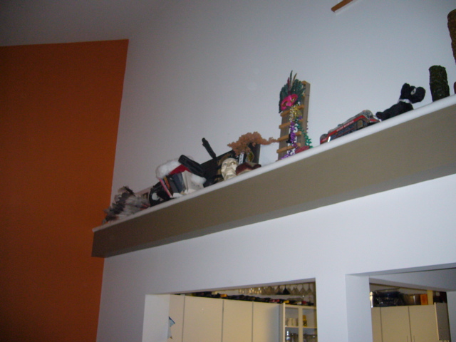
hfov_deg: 52.6
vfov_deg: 40.7
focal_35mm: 35
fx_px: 461
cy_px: 171
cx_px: 228
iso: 250
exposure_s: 1/60
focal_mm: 5.8
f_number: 2.8
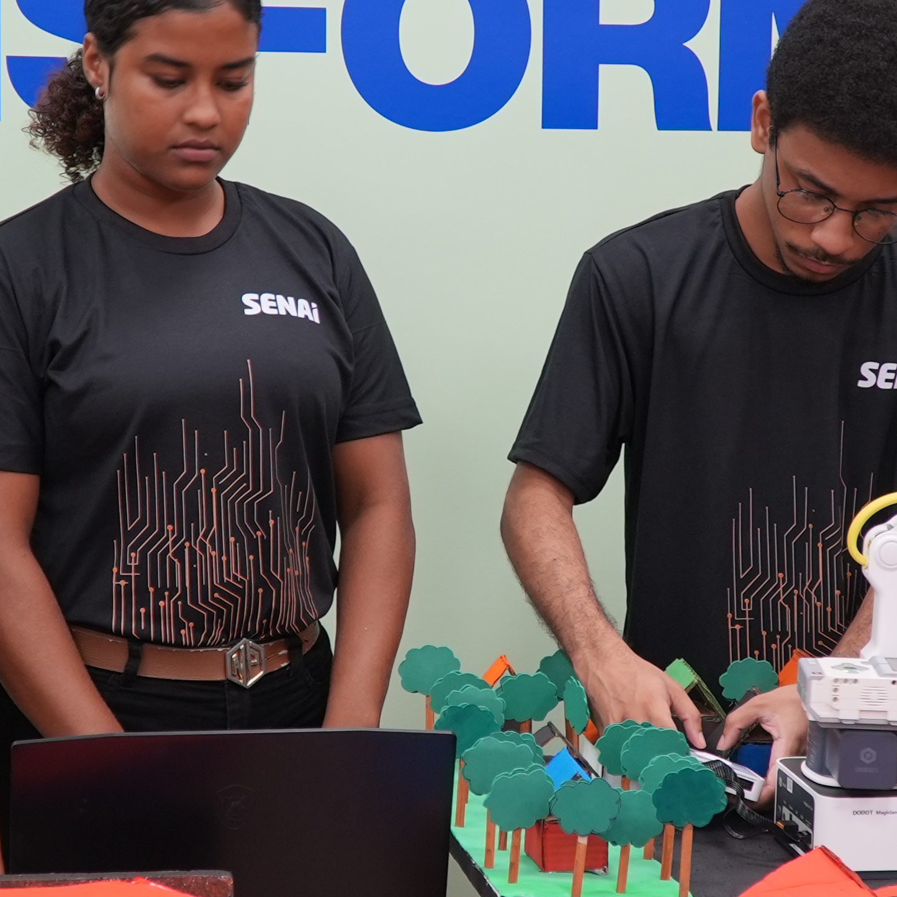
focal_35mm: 84
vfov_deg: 20.6
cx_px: 439
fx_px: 2463
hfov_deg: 20.6
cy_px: 436
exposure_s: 1/40
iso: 200
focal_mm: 21
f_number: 4
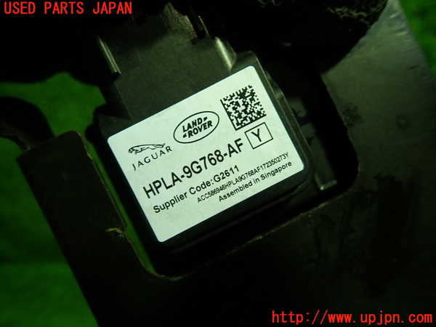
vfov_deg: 54.9
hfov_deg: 69.4
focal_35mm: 25
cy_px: 164
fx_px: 315
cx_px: 218
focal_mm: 4.5
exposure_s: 1/60
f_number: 2
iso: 200
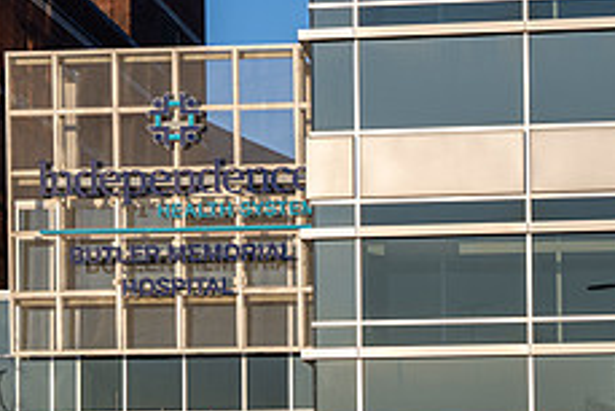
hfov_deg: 10.8
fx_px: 3248
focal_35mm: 190
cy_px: 324
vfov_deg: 7.2
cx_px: 231
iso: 200
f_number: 5.6
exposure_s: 1/640
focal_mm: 75
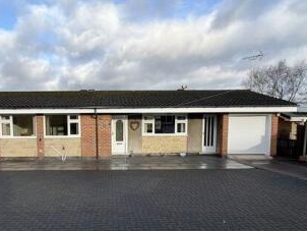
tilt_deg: -5.6
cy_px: 142
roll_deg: +0.4
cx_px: 113
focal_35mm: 27
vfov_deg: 51.0
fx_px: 240
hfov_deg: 64.3
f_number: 2.2
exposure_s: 1/734
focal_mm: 2.22
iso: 40
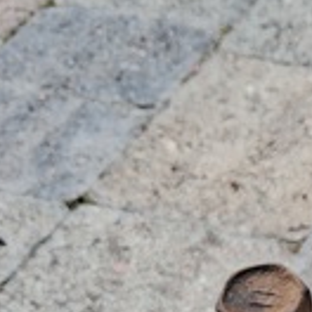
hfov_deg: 14.2
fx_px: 1132
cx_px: 529
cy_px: 554
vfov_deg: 14.0
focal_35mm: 111
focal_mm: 3.98
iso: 25
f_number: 1.8
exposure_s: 1/116
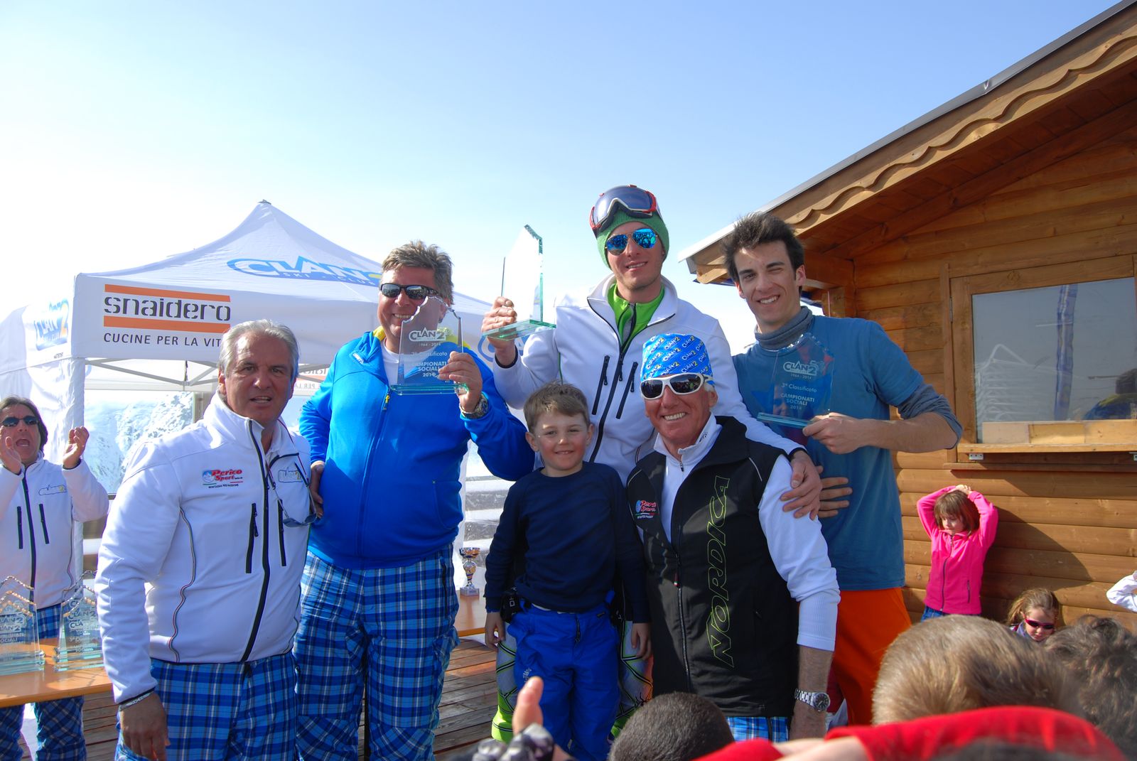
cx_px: 568
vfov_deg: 48.0
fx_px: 854
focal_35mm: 27
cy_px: 380
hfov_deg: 67.3
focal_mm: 18
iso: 100
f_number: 5.6
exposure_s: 1/250
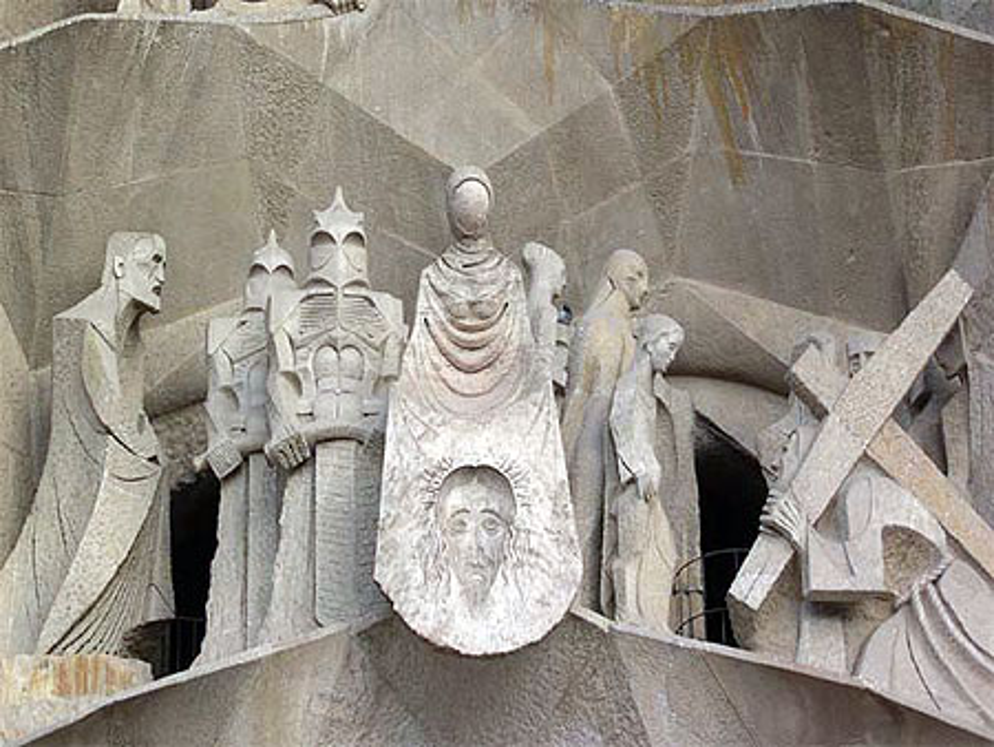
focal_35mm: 114
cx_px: 497
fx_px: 3275
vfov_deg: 13.0
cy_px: 374
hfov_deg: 17.3
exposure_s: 1/136
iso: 100
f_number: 4.9
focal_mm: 24
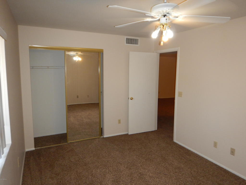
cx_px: 123
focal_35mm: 24
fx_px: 171
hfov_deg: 71.6
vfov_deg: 56.8
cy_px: 92
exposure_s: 1/30
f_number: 2.8
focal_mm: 4.3
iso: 200
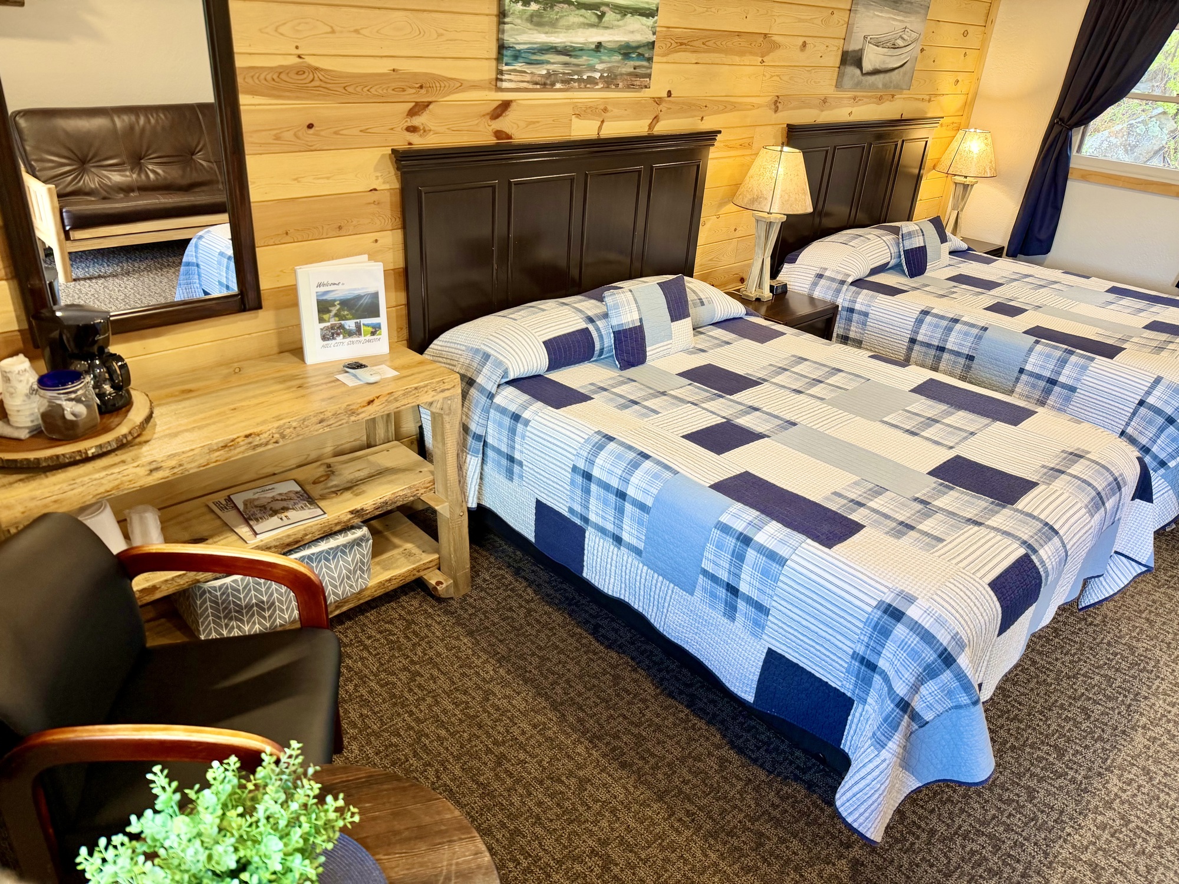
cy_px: 442
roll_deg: -4.5
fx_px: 817
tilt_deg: -27.4
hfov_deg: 71.6
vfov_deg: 56.8
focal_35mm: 24
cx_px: 590
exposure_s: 1/120
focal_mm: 6.76
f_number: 1.78
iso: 160
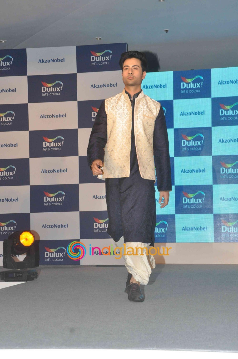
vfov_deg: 28.1
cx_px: 119
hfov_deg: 18.9
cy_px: 180
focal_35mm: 72
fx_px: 716
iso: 1250
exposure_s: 1/200
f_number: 11
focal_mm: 48
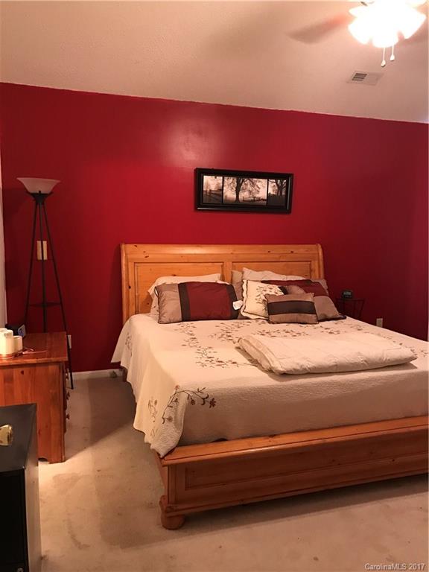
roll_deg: -0.2
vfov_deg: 63.4
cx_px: 214
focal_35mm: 28
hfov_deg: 49.7
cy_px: 286
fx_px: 463
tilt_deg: -7.3
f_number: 1.8
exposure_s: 1/9
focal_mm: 3.99
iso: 100
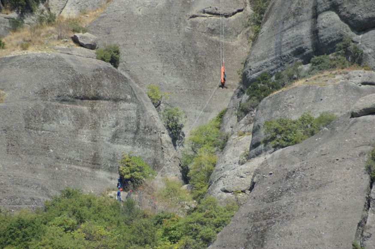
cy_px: 124
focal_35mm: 300
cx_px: 188
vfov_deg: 4.6
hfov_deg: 6.9
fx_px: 3121
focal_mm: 200
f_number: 6.3
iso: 400
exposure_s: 1/1250
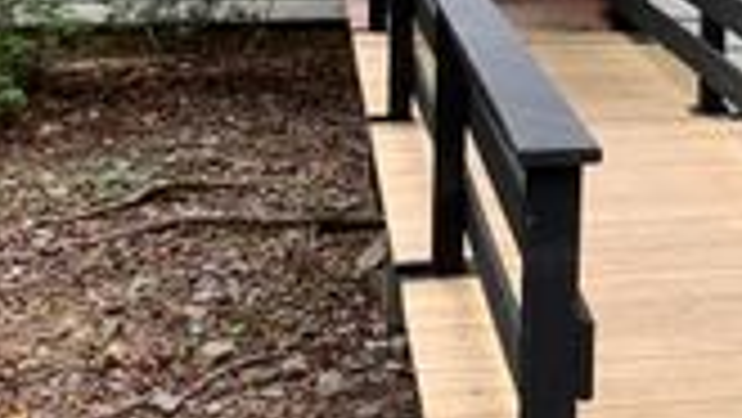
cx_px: 720
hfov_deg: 23.8
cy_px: -133
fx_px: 1693
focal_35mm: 86
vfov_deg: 13.5
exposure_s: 1/121
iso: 64
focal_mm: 4.25
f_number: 1.8
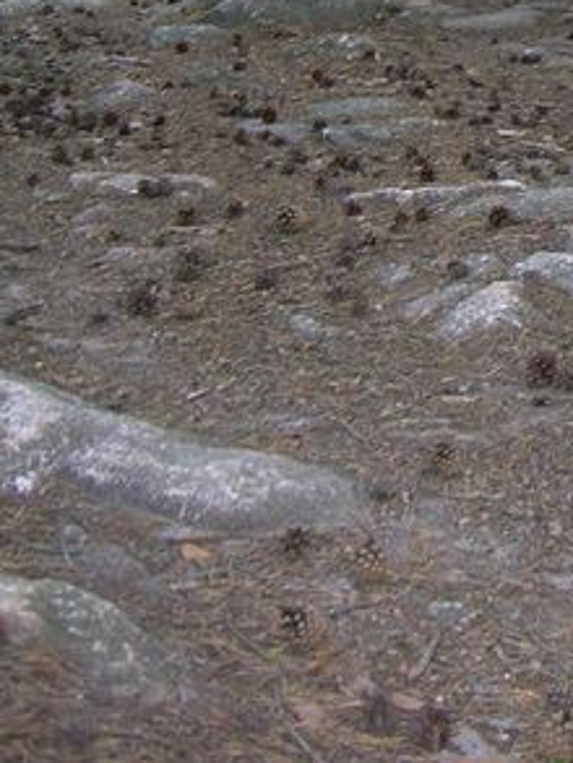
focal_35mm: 84
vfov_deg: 21.5
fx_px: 1853
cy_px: -173
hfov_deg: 16.8
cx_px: 688
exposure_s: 1/30
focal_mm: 5.7
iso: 50
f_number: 2.9
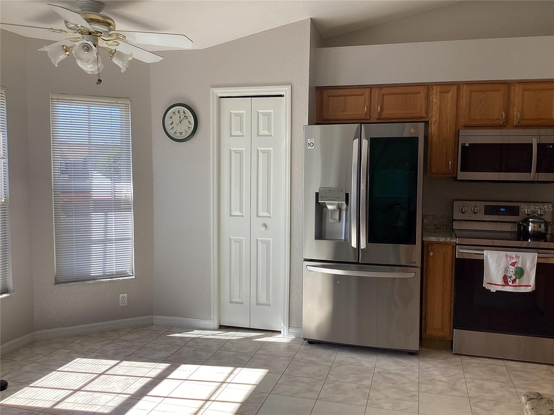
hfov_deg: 58.4
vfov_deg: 45.4
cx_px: 277
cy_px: 208
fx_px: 496
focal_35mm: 31
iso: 40
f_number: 2.4
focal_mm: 3.3
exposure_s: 1/120
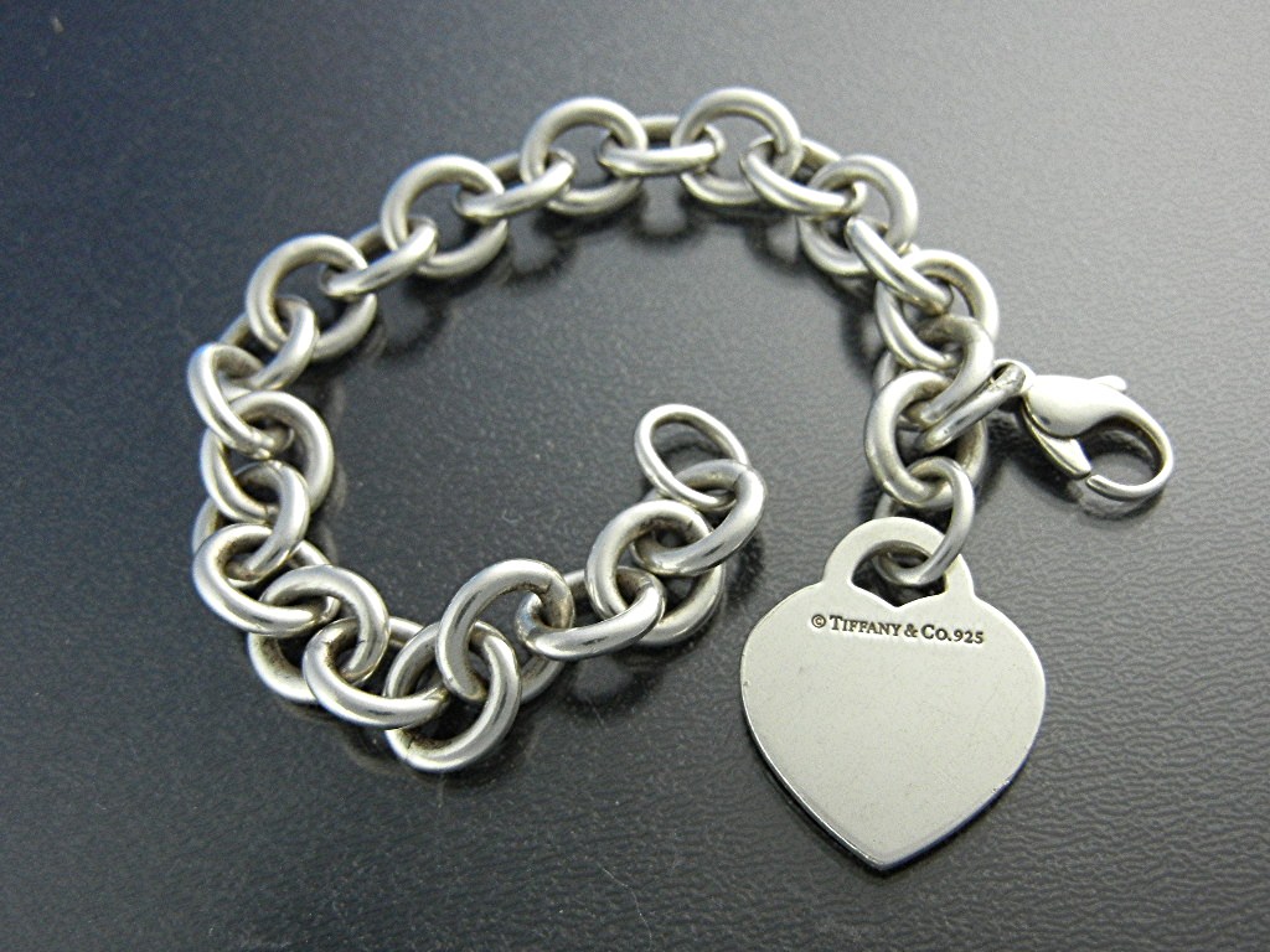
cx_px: 635
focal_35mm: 45
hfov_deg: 42.1
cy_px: 476
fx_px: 1651
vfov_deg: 32.2
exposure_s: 1/24.8
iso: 400
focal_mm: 8.1
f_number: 3.8
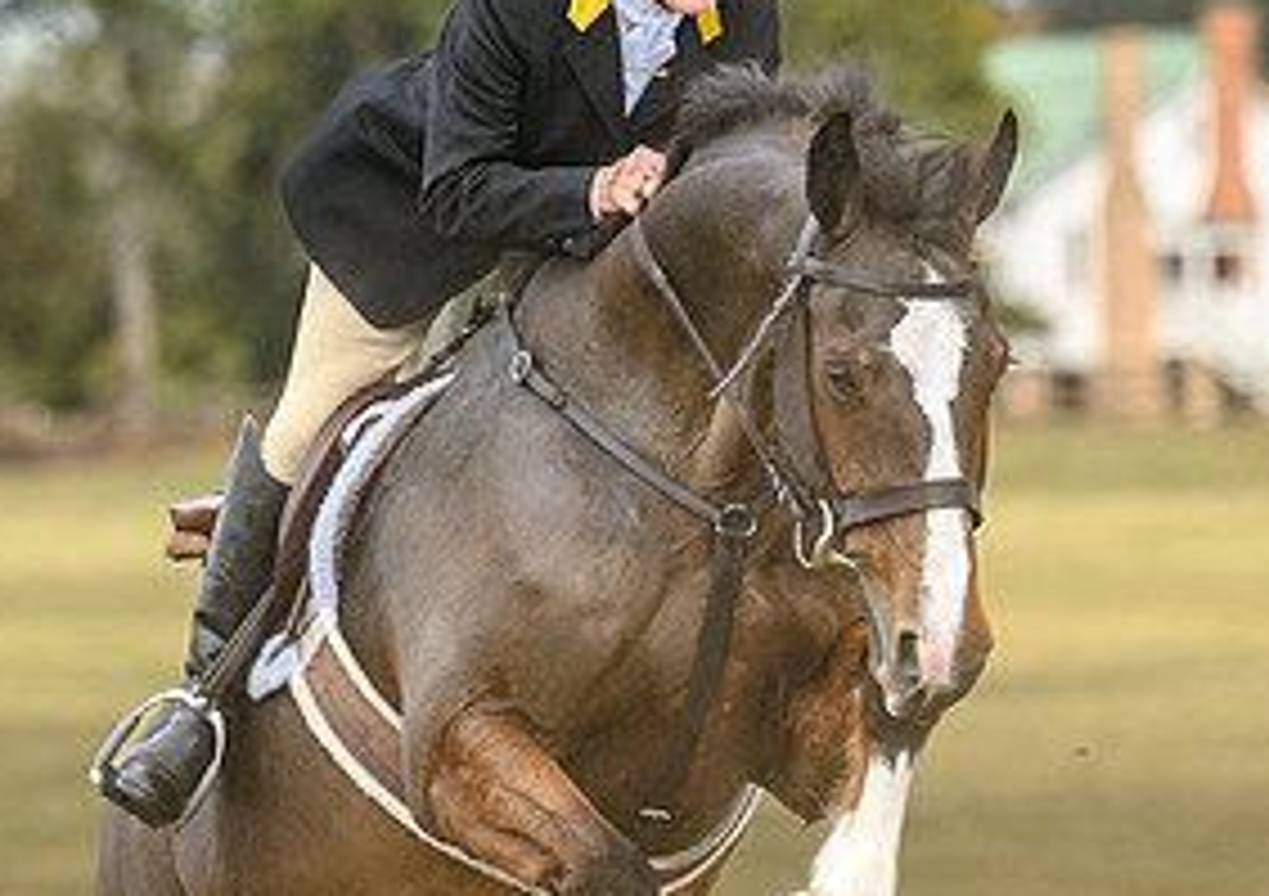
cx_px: 908
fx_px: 17624
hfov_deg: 4.1
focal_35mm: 491
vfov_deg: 2.9
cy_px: 415
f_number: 3.5
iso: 400
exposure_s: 1/1000
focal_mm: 165
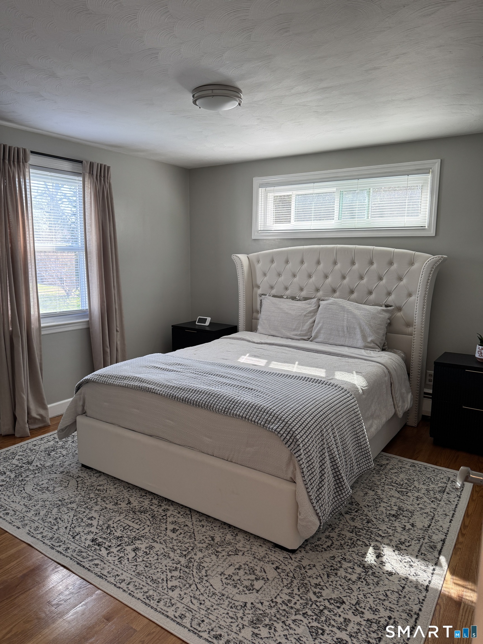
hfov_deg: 56.8
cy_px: 322
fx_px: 446
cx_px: 242
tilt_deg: -8.9
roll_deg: -0.1
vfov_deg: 71.6
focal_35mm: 24
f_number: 1.78
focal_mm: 6.76
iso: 100
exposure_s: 1/129
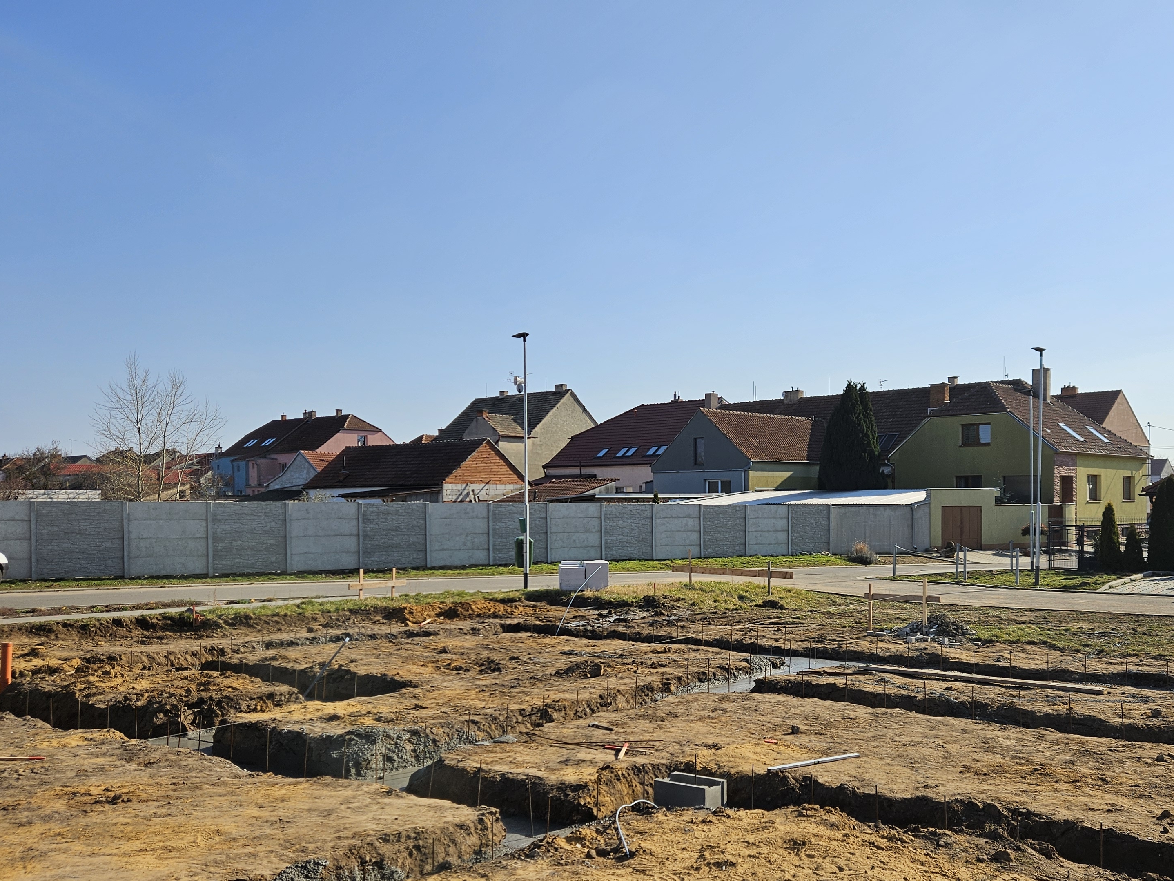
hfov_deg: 56.2
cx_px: 730
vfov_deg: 44.0
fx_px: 1085
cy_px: 522
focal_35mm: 32
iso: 25
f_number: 1.8
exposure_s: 1/2874
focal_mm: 5.4
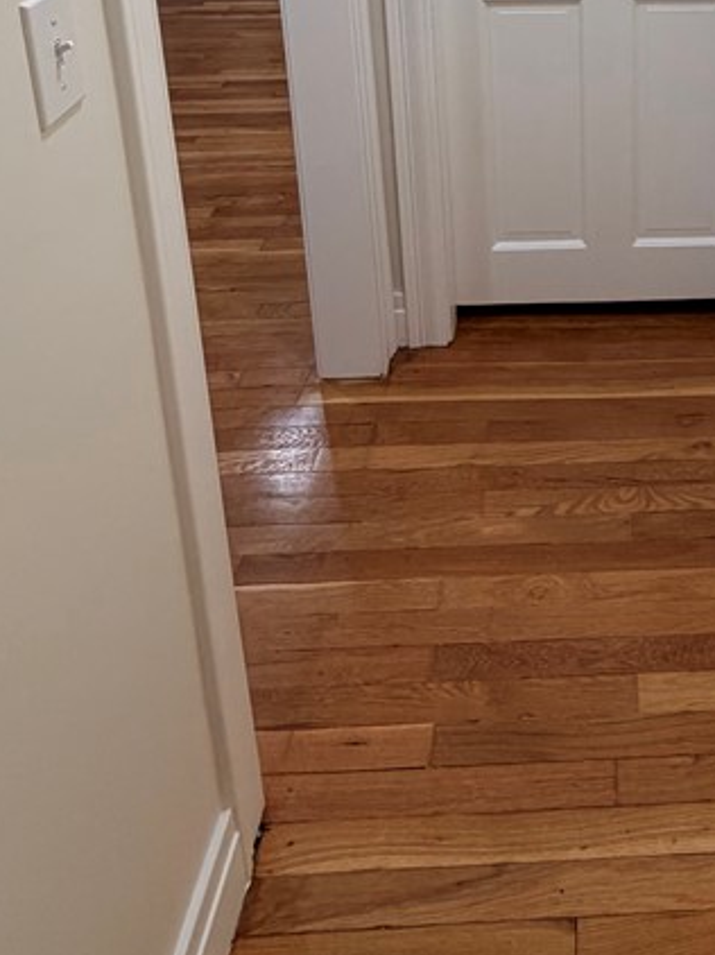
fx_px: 937
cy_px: -79
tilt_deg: -14.4
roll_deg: +0.8
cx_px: 638
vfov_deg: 43.0
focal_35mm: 34
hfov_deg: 38.9
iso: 125
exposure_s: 1/120
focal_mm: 2.22
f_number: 2.2
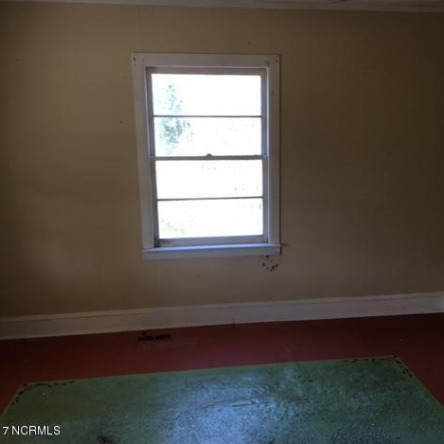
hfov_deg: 46.9
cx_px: 271
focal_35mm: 35
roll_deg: -1.2
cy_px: 222
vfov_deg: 47.2
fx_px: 508
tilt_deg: -10.9
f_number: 2.2
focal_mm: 4.15
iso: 25
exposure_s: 1/60
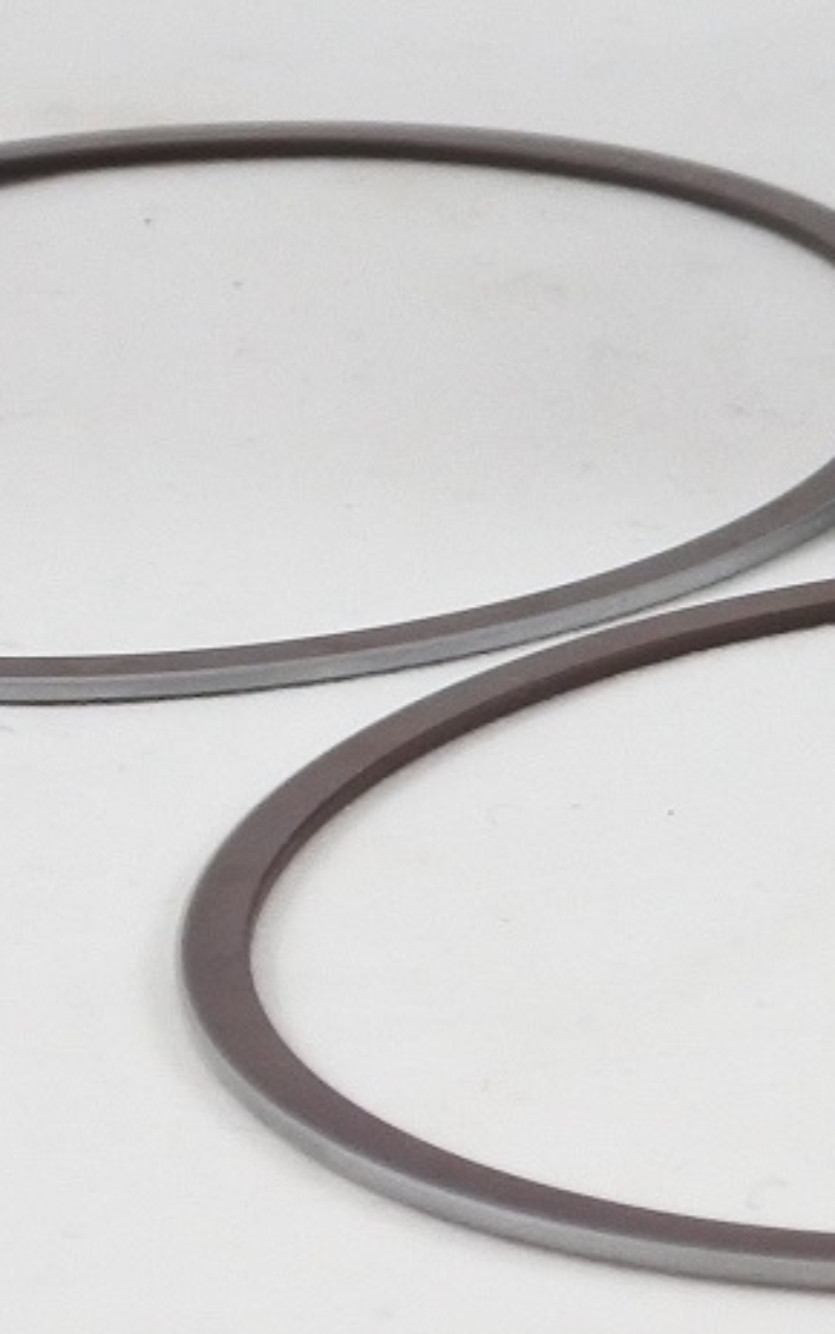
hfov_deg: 7.2
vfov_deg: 11.8
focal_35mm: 174
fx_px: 6326
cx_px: 1778
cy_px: -205
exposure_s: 1/125
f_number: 4.2
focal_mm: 15.3
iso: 450
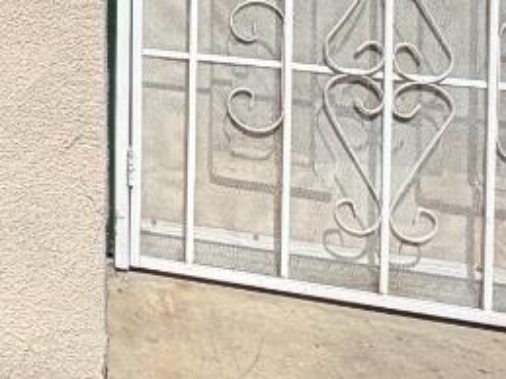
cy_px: -251
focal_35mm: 81
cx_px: -426
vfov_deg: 16.1
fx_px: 1183
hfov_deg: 18.4
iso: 20
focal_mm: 2.22
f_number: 2.2
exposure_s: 1/1613
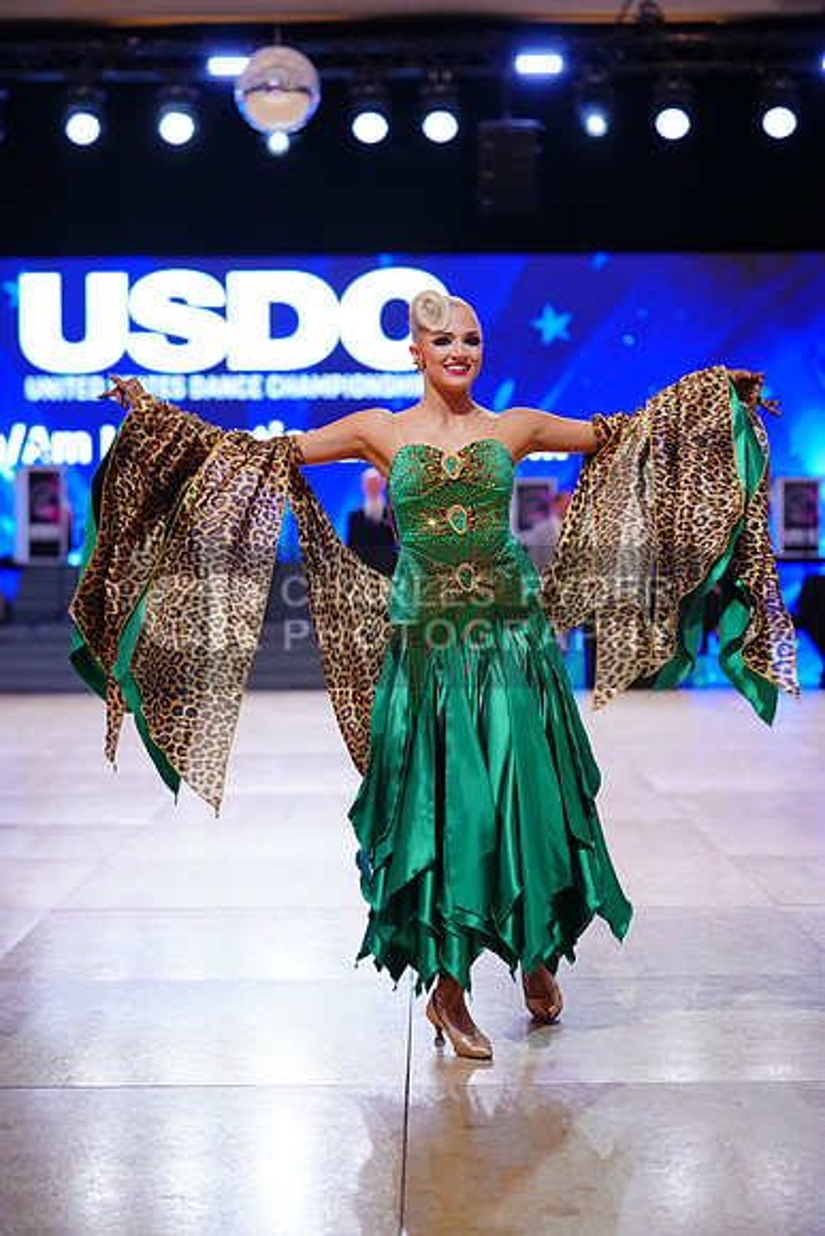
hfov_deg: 22.3
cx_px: 412
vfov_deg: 32.9
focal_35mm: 61
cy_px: 618
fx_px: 2095
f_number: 2
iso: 200
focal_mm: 61
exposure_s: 1/320
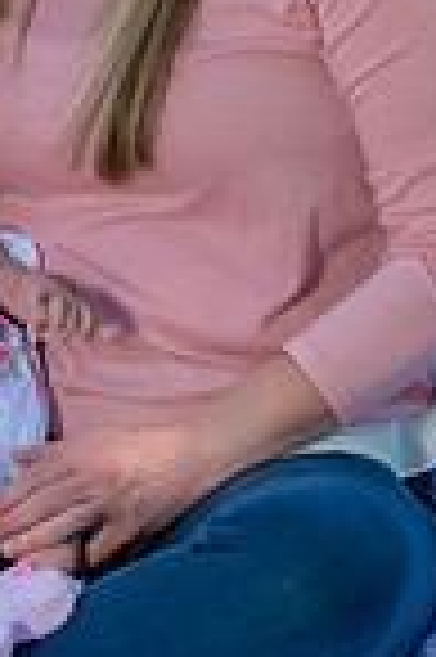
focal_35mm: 308
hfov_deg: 4.5
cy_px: 320
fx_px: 5608
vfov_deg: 6.7
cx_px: 128
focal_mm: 100
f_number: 5.6
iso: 100
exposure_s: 1/160
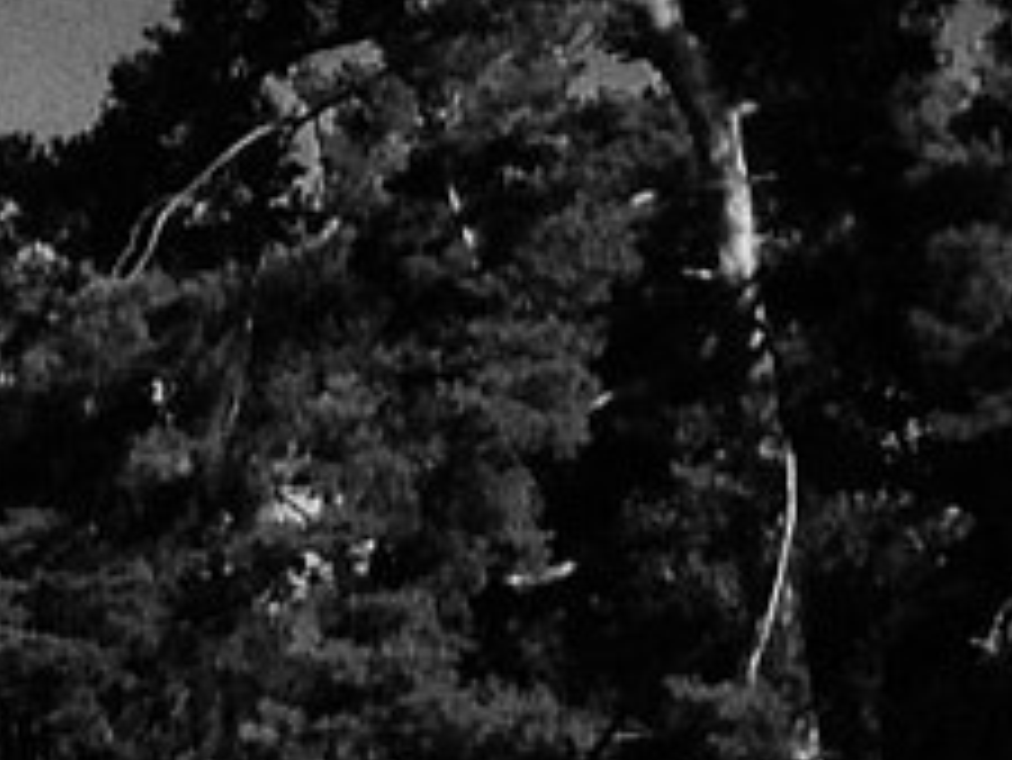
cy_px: 1178
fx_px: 7283
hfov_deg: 7.6
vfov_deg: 5.9
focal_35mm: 249
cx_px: -1075
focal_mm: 4.28
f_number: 2.4
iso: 50
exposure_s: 1/1284
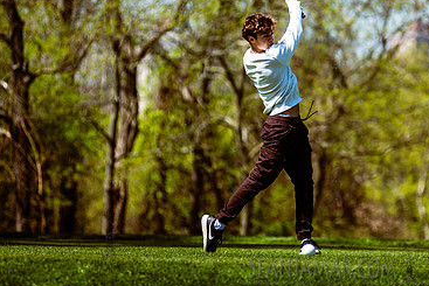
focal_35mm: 316
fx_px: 3767
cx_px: 335
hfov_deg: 6.5
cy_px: 69
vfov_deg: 4.4
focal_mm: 200
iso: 100
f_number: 3.5
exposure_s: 1/1000
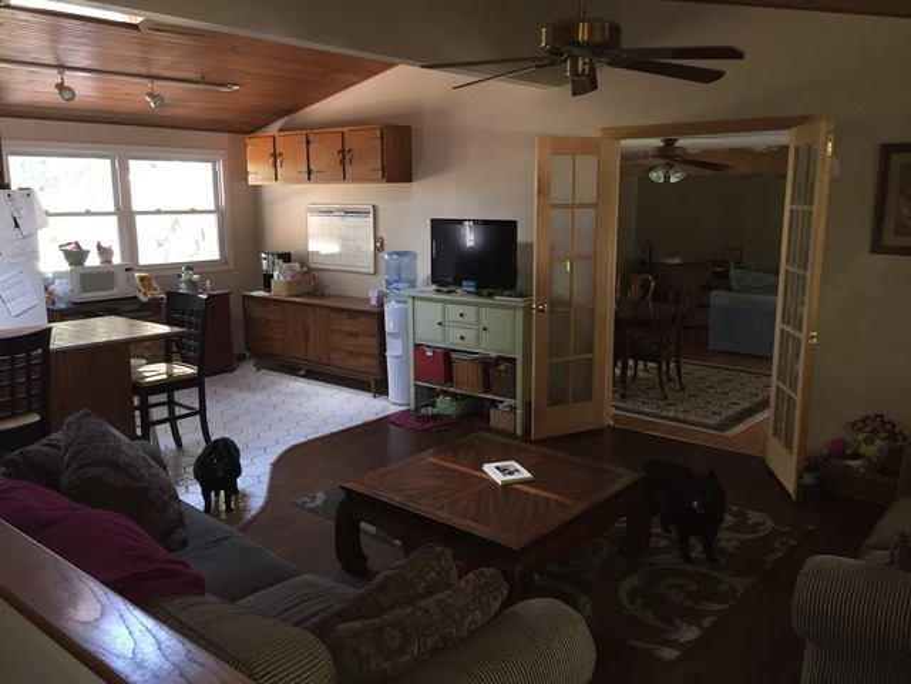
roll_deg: -0.3
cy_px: 342
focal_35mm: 29
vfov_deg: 48.2
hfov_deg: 61.7
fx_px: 763
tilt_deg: -10.5
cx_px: 456
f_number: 2.2
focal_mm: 4.15
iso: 200
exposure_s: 1/30
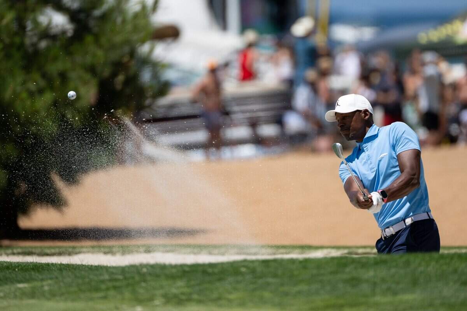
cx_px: 234
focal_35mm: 400
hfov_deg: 5.2
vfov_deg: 3.4
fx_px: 5188
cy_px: 156
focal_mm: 400
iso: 400
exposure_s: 1/4000
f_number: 4
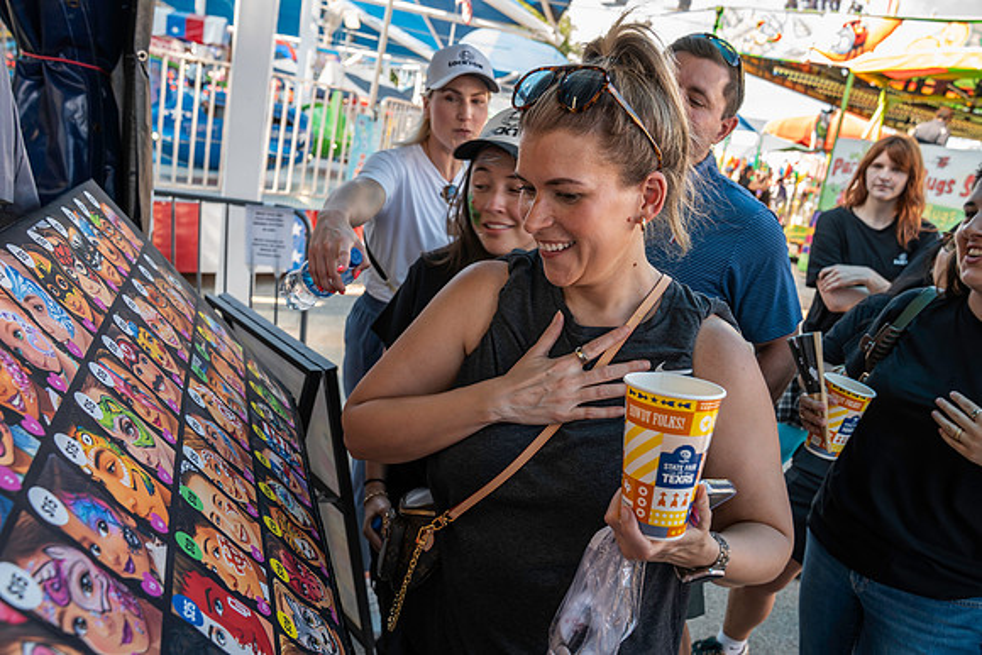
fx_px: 655
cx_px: 491
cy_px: 328
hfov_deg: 73.7
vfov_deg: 53.2
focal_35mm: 24
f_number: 4.5
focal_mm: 24
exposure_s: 1/60
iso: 100
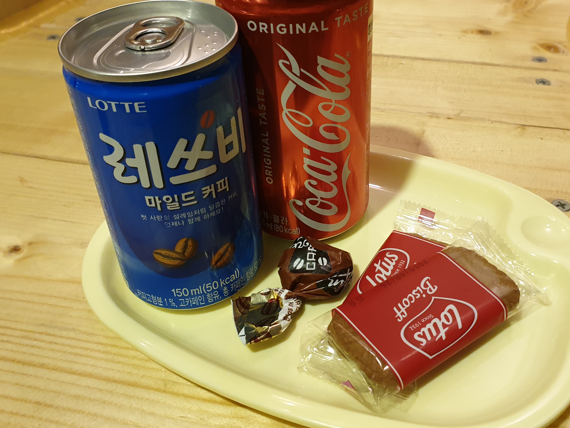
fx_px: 609
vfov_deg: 38.6
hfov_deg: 50.0
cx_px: 318
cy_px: 190
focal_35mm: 37
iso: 250
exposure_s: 1/20
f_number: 2.4
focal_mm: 4.3
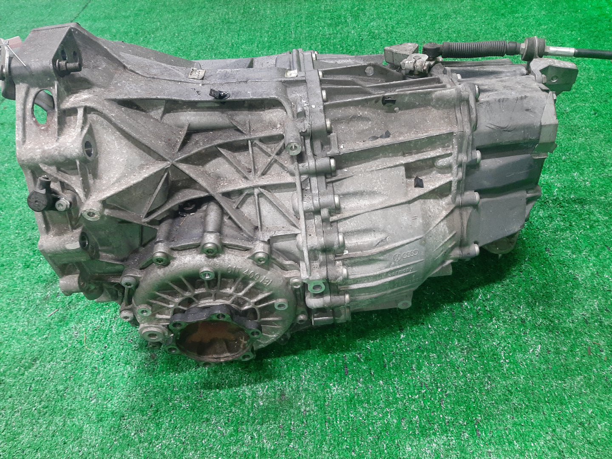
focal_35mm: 26
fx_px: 460
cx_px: 306
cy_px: 230
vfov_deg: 53.1
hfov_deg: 67.3
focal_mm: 3.93
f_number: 1.7
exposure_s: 1/50
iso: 209
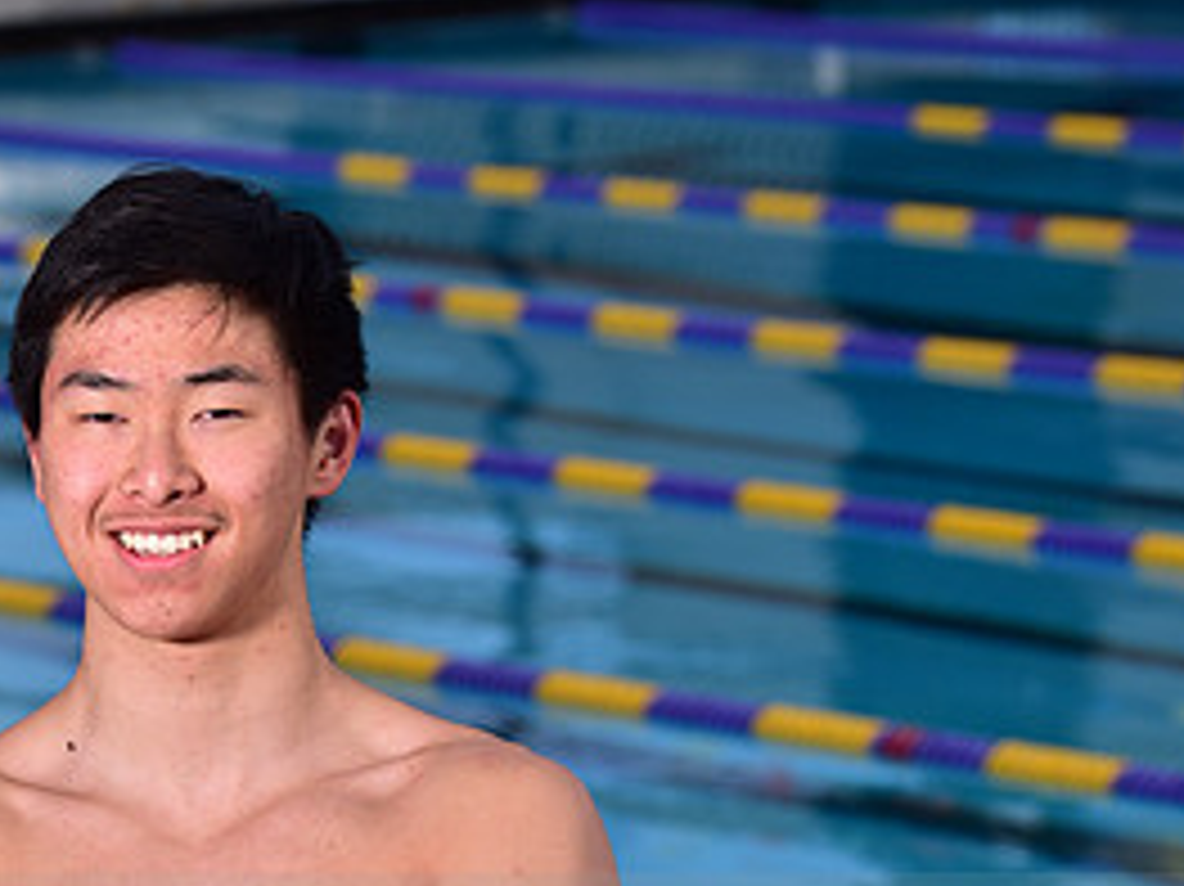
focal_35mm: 276
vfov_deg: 5.4
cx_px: 322
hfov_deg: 7.2
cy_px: 935
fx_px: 9436
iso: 80
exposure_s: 1/250
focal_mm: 130
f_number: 7.1
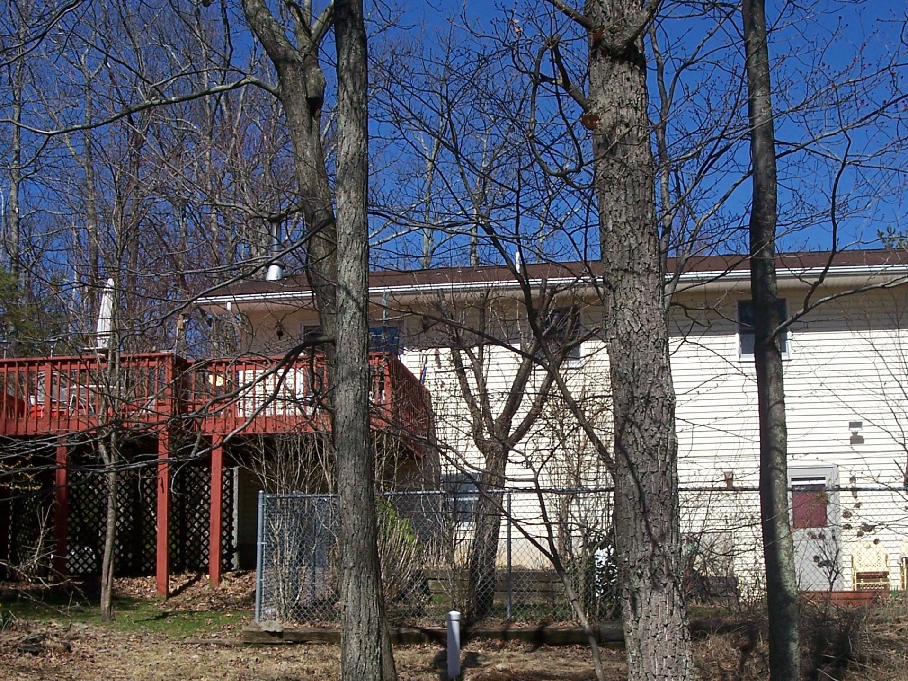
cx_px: 522
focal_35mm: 61
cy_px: 380
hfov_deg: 31.6
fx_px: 1600
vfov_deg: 24.0
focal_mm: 8
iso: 100
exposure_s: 1/750
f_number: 5.6
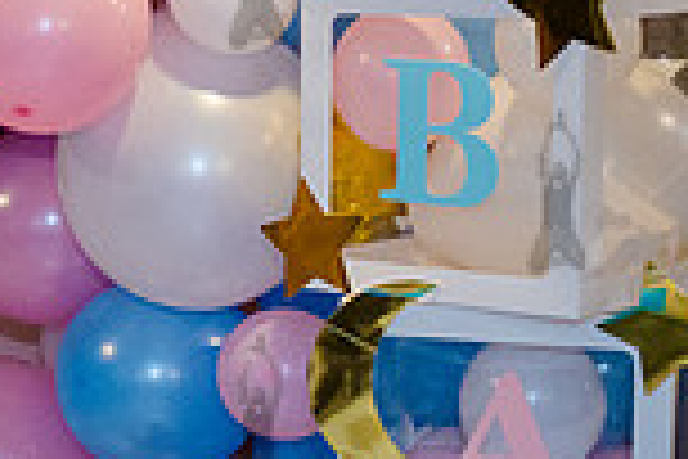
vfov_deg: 9.8
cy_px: 189
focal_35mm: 140
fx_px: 2675
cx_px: -391
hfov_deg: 13.7
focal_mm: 35
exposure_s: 1/320
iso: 6400
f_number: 4
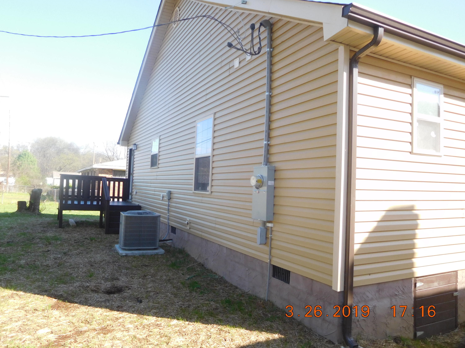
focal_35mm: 25
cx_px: 232
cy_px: 174
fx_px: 336
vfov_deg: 54.9
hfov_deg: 69.4
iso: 125
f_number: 3.4
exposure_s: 1/320
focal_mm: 4.5
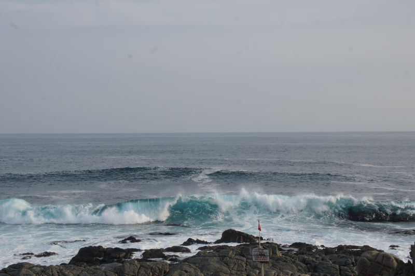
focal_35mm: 68
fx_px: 777
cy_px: 138
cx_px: 208
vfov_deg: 20.1
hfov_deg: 29.9
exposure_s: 1/160
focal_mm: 45
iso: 200
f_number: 13
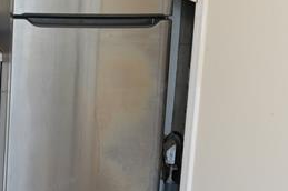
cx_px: -56
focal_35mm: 95
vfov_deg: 14.1
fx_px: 759
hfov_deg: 20.2
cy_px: -14
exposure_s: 1/160
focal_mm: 24
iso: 1600
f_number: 4
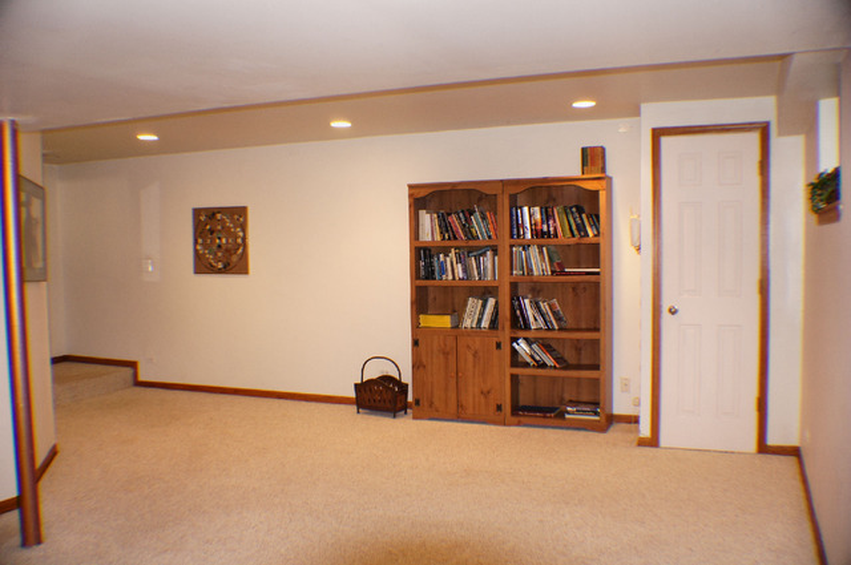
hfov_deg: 49.6
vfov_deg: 34.1
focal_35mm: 39
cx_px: 426
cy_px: 282
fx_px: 921
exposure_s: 1/60
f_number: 4
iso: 800
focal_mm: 26
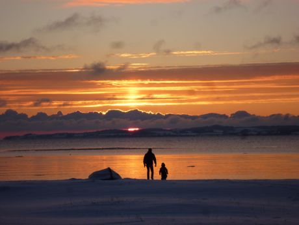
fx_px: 1037
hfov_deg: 16.4
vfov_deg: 12.3
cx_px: 150
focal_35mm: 120
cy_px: 112
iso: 80
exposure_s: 1/125
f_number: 5.8
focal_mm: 21.3
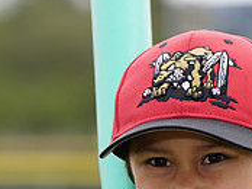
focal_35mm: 643
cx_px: 205
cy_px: 320
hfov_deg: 3.1
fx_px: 4675
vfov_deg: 2.3
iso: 100
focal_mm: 200
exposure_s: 1/250
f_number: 5.6
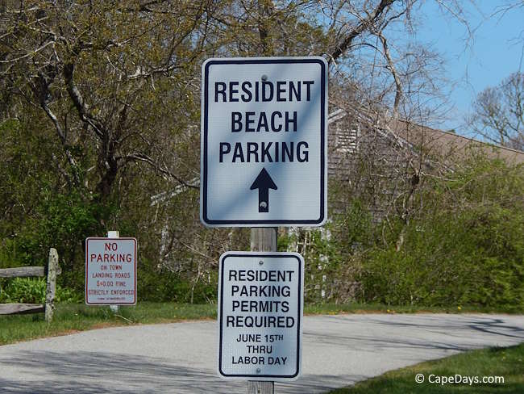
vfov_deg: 7.1
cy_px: 197
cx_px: 262
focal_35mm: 209
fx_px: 3165
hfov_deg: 9.5
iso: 125
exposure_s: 1/800
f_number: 5.4
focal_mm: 37.1
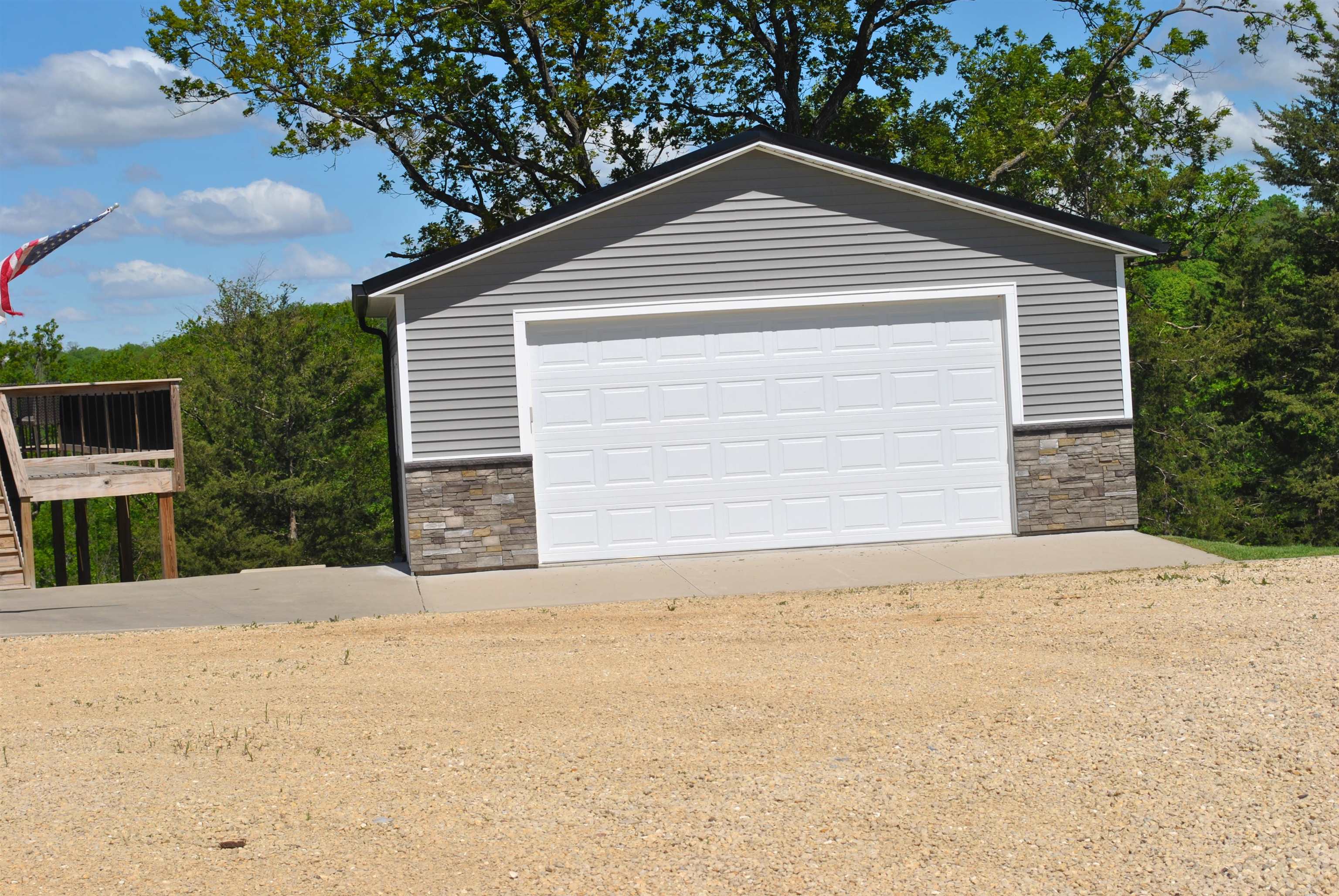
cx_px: 670
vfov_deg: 19.0
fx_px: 2681
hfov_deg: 28.0
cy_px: 448
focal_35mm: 72
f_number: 10
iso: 100
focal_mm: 48
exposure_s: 1/400
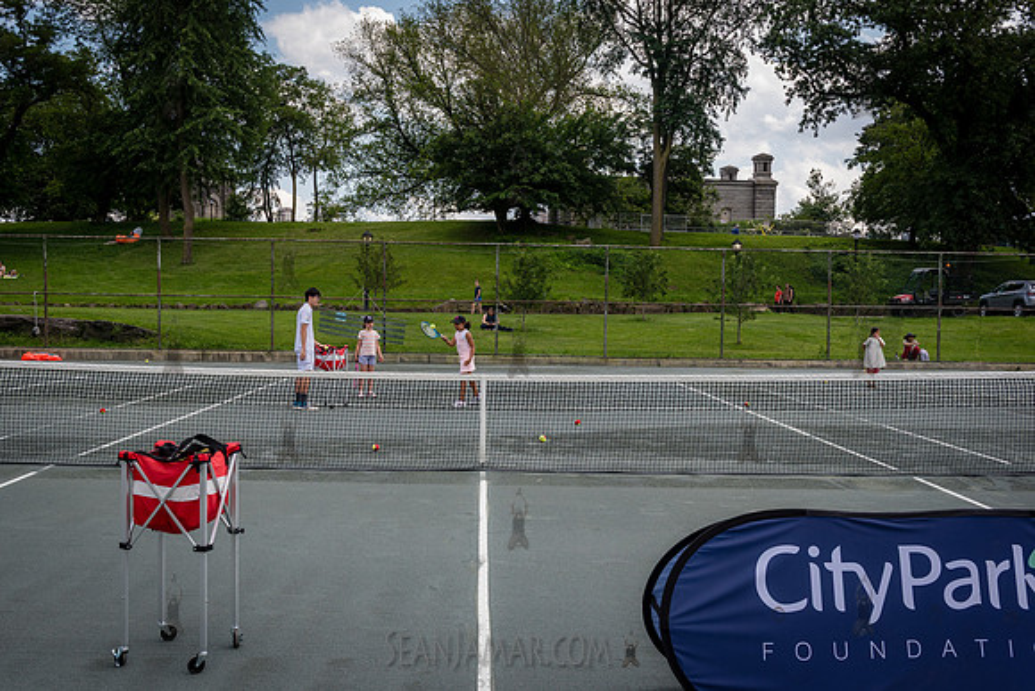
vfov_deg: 37.4
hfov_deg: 53.7
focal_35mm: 35
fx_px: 1020
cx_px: 480
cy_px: 339
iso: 250
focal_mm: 32
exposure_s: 1/500
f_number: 6.3
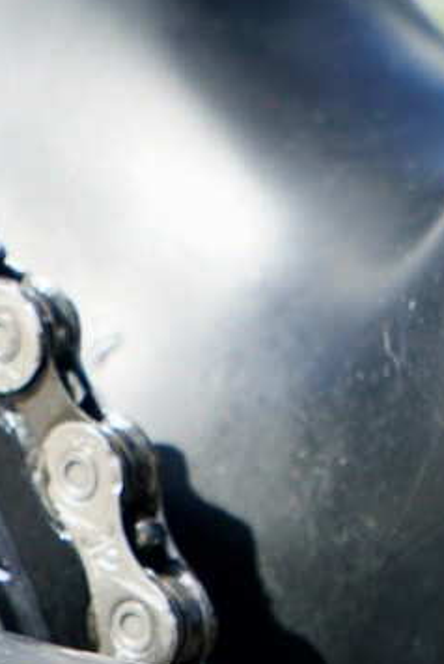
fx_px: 5871
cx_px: -226
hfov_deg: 4.3
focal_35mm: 318
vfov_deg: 6.4
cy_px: 1018
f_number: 7.1
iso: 100
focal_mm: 70
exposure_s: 1/160
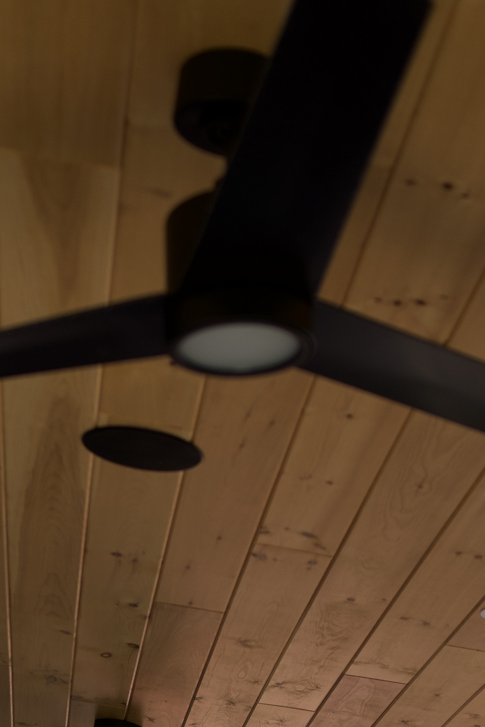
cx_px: 169
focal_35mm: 96
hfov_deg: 14.2
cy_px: 807
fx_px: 1940
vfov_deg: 20.2
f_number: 2.2
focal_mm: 35
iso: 125
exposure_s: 1/1250
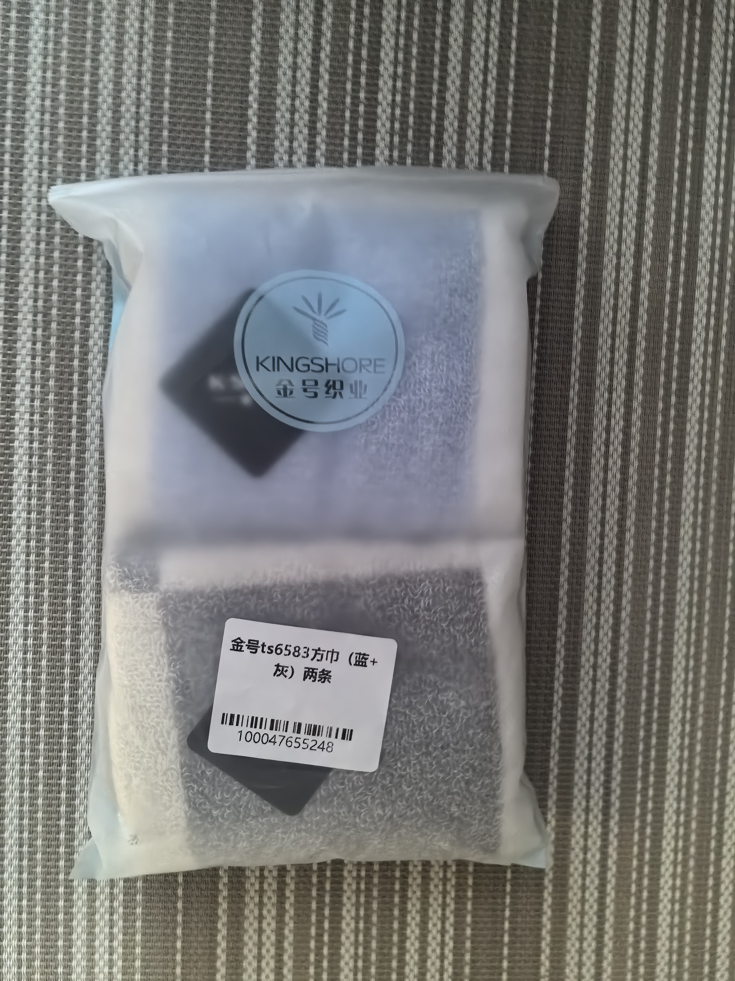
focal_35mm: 27
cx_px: 368
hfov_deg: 51.4
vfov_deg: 65.3
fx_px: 764
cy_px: 490
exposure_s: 1/20
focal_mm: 5.75
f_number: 2
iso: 1250
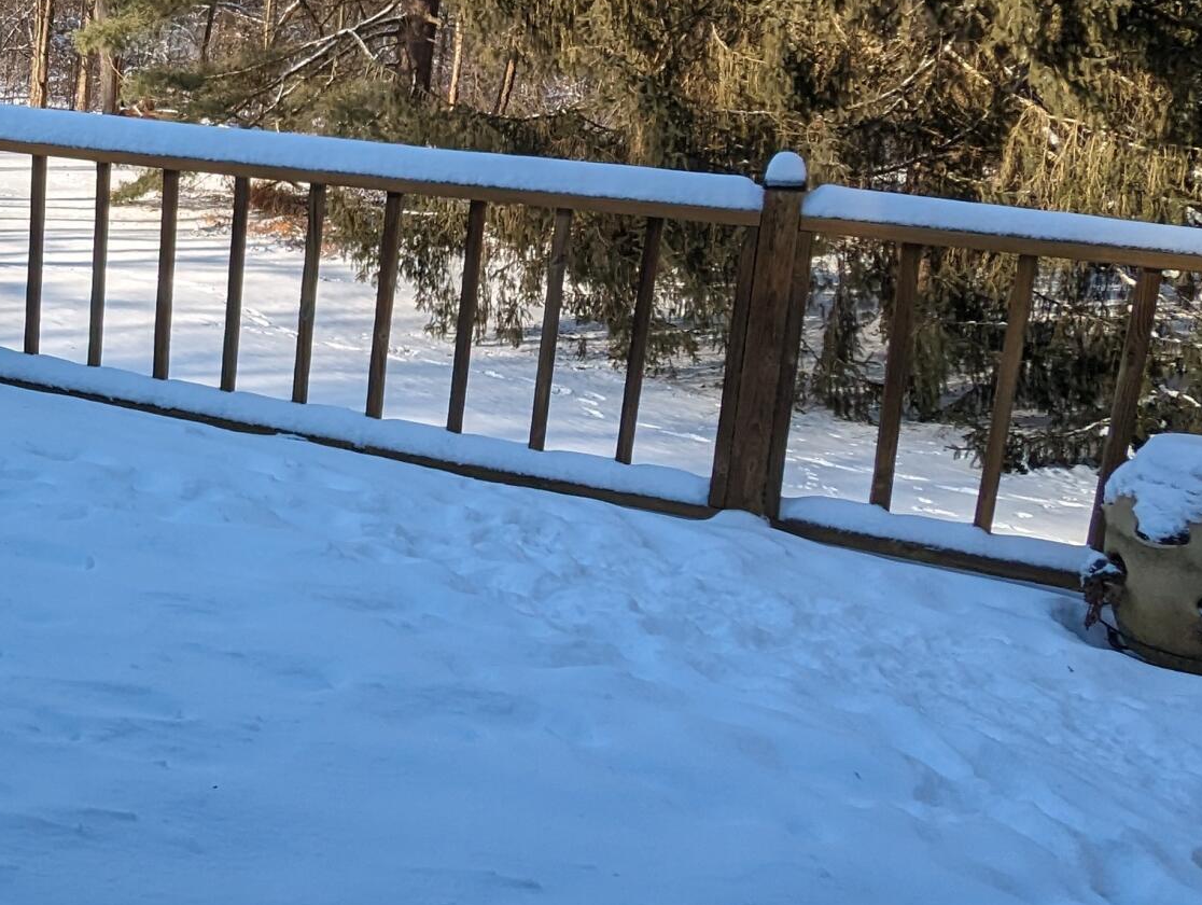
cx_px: -125
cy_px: 240
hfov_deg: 36.8
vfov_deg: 33.1
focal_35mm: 43
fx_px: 1495
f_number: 2.2
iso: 45
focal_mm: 2.35
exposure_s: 1/735
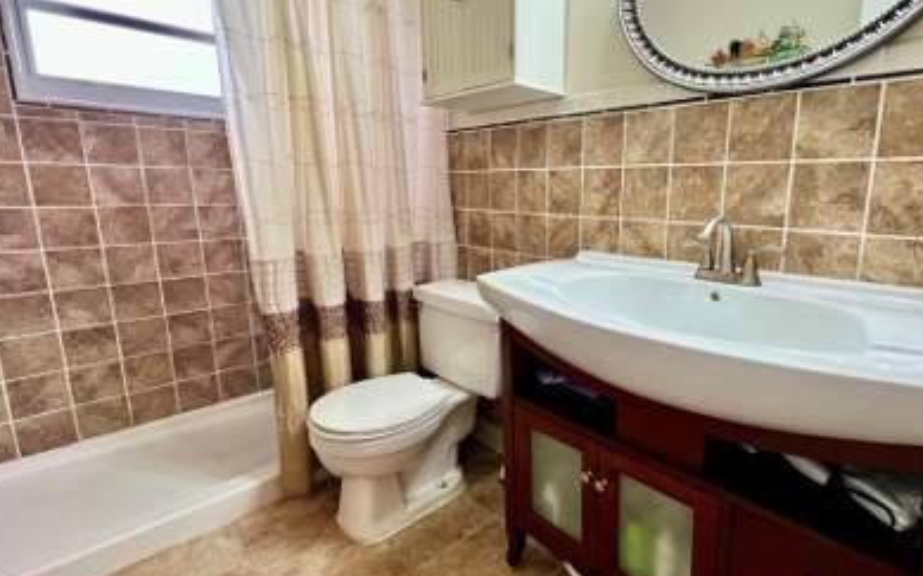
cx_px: 553
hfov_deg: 93.2
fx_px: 428
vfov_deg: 67.9
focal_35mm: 17
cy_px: 273
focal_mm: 1.57
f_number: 1.8
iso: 160
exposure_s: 1/120
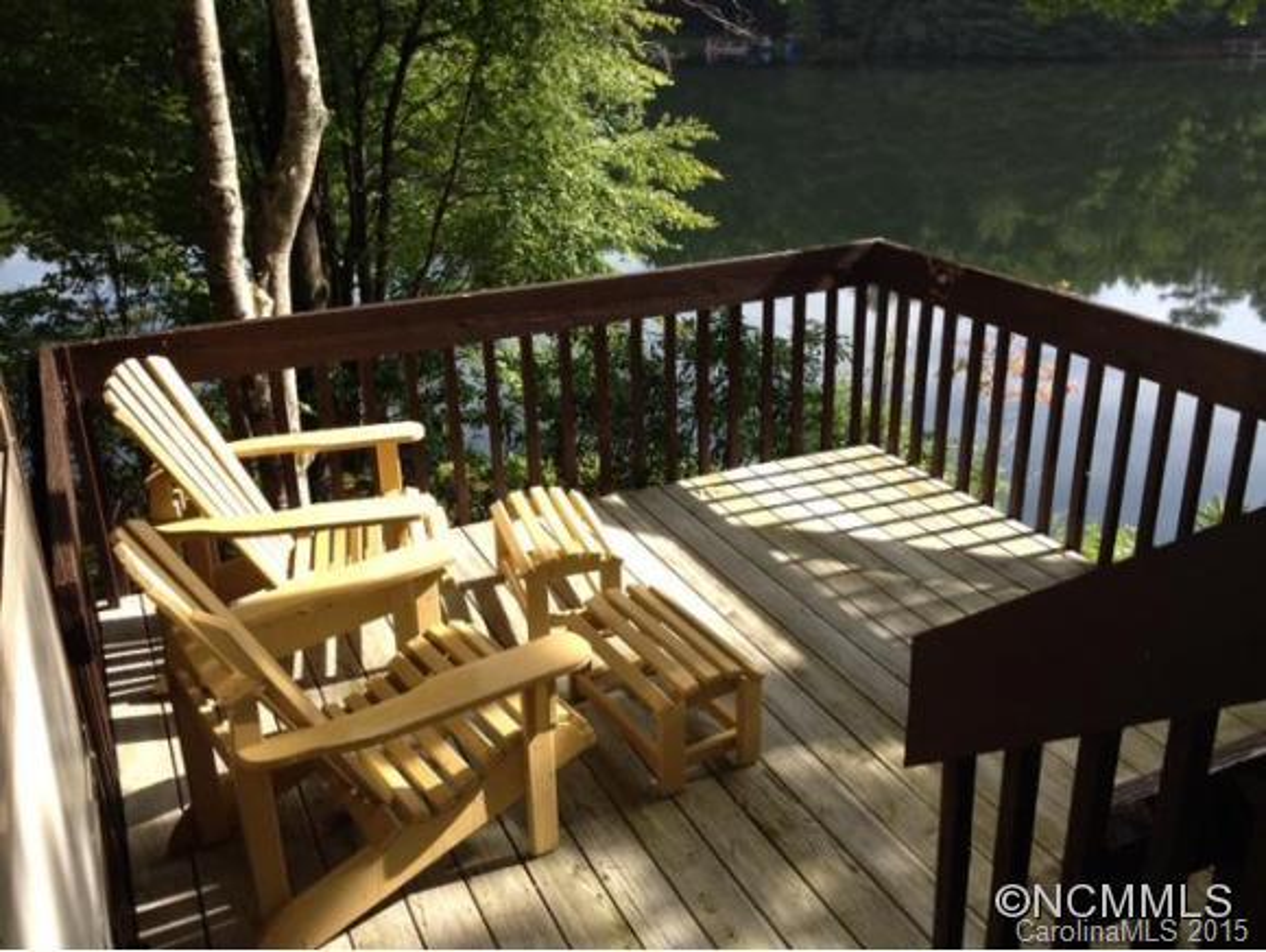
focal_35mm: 35
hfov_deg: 52.6
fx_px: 1281
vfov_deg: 40.8
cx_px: 633
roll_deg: +1.0
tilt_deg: -22.1
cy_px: 476
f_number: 2.4
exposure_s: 1/620
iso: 64
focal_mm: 4.28
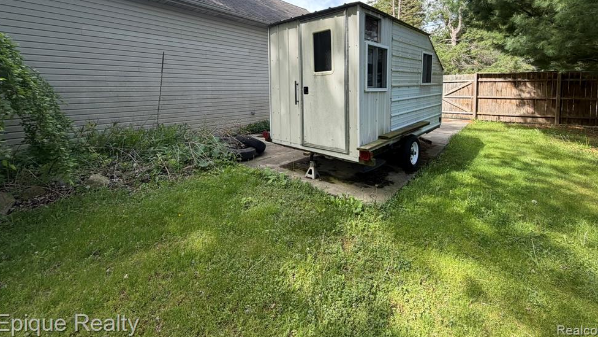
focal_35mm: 16
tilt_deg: -3.3
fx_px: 254
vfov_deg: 64.8
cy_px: 104
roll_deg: +0.6
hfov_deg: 99.4
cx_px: 305
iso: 50
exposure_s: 1/502
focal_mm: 2.22
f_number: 2.2
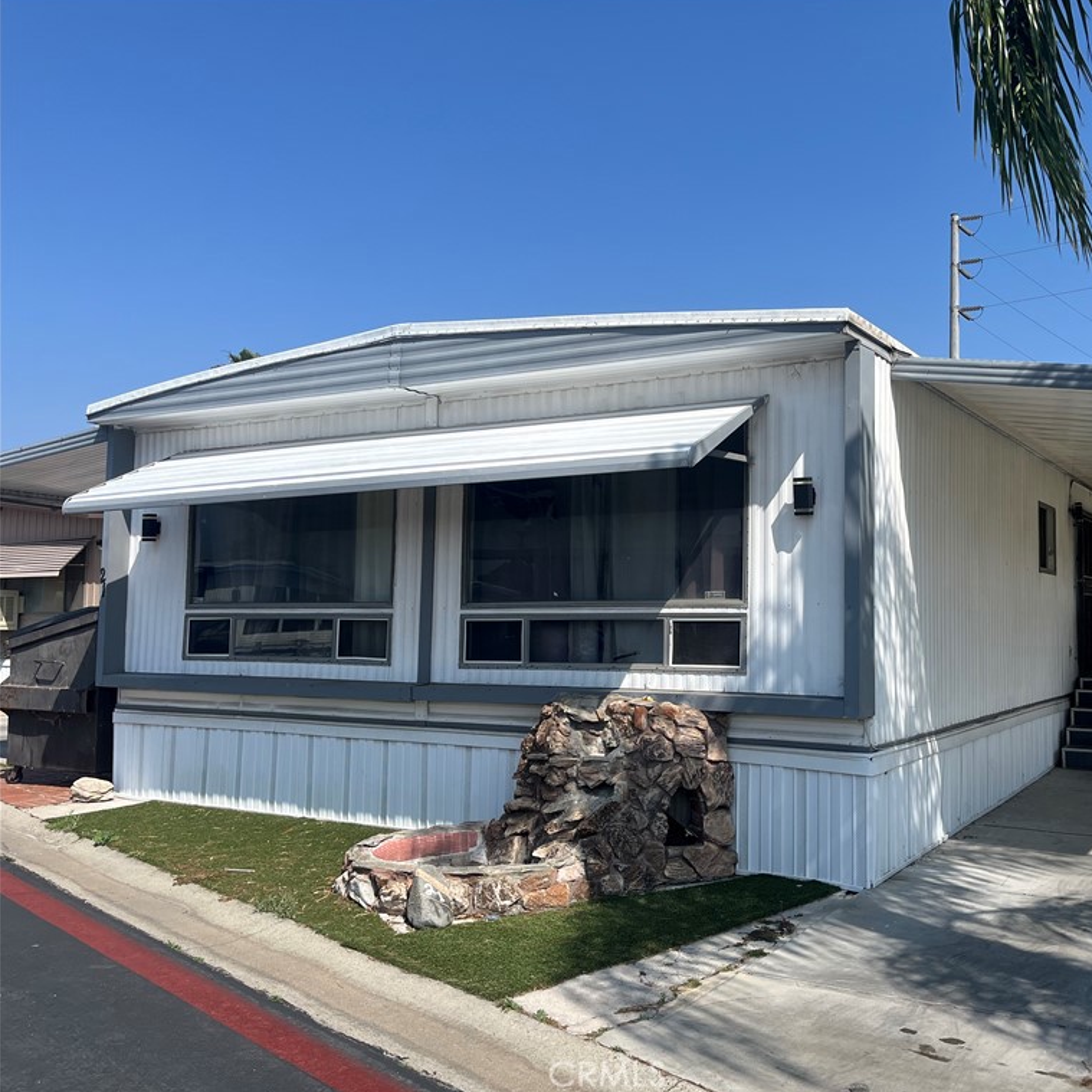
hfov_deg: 51.5
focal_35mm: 31
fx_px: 1106
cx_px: 735
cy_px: 542
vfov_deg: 52.5
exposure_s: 1/3623
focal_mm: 5.1
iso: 50
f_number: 1.6
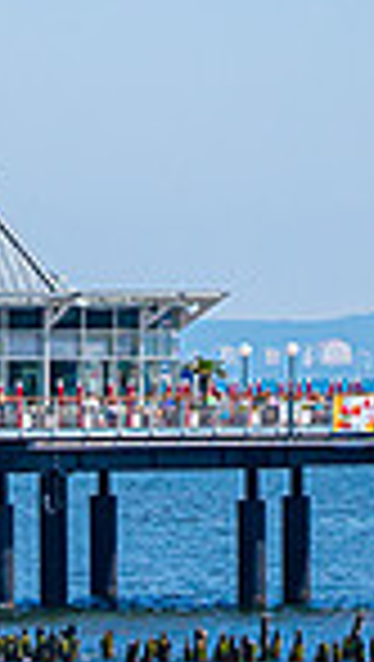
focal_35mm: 833
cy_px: 489
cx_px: -739
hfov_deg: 1.5
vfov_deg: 2.6
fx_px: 14644
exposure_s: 1/8000
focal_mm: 135
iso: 125
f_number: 1.8
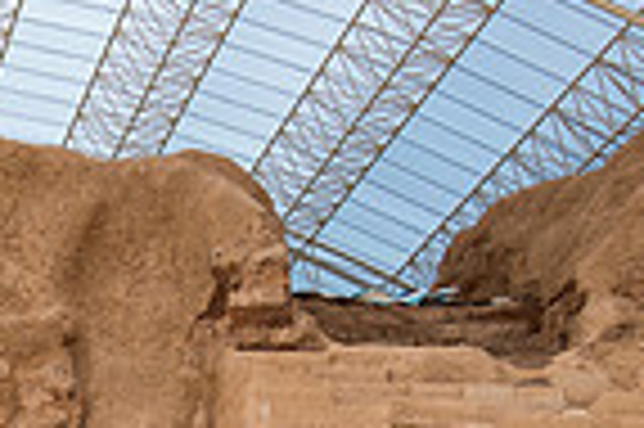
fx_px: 2537
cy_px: 579
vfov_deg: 9.4
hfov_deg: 13.9
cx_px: -216
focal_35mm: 142
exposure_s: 1/640
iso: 100
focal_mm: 35
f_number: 2.8
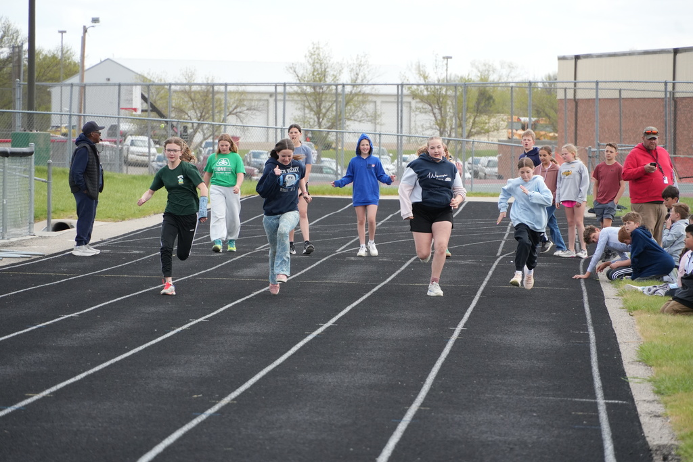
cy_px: 231
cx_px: 346
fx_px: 3898
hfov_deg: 10.2
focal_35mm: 202
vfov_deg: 6.8
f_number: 5.6
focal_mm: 135
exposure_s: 1/1600
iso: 1000
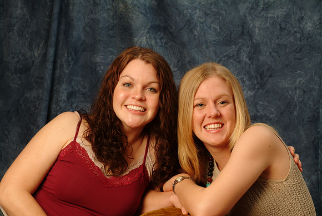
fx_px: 1061
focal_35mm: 118
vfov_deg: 11.6
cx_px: 161
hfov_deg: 17.3
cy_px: 108
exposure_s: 1/125
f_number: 13
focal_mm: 79
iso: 400
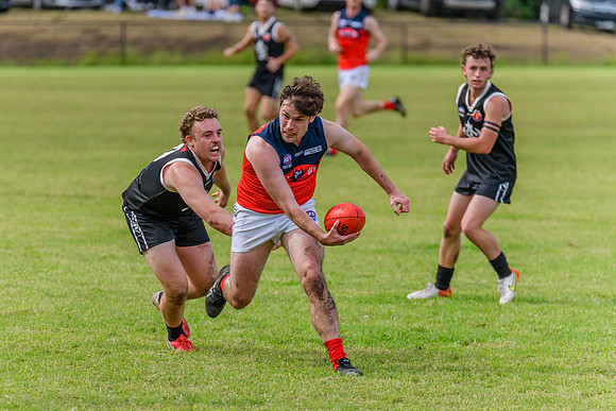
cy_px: 224
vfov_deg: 3.5
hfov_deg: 5.2
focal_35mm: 393
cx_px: 280
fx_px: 6722
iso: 900
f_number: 6
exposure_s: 1/2000
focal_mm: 360
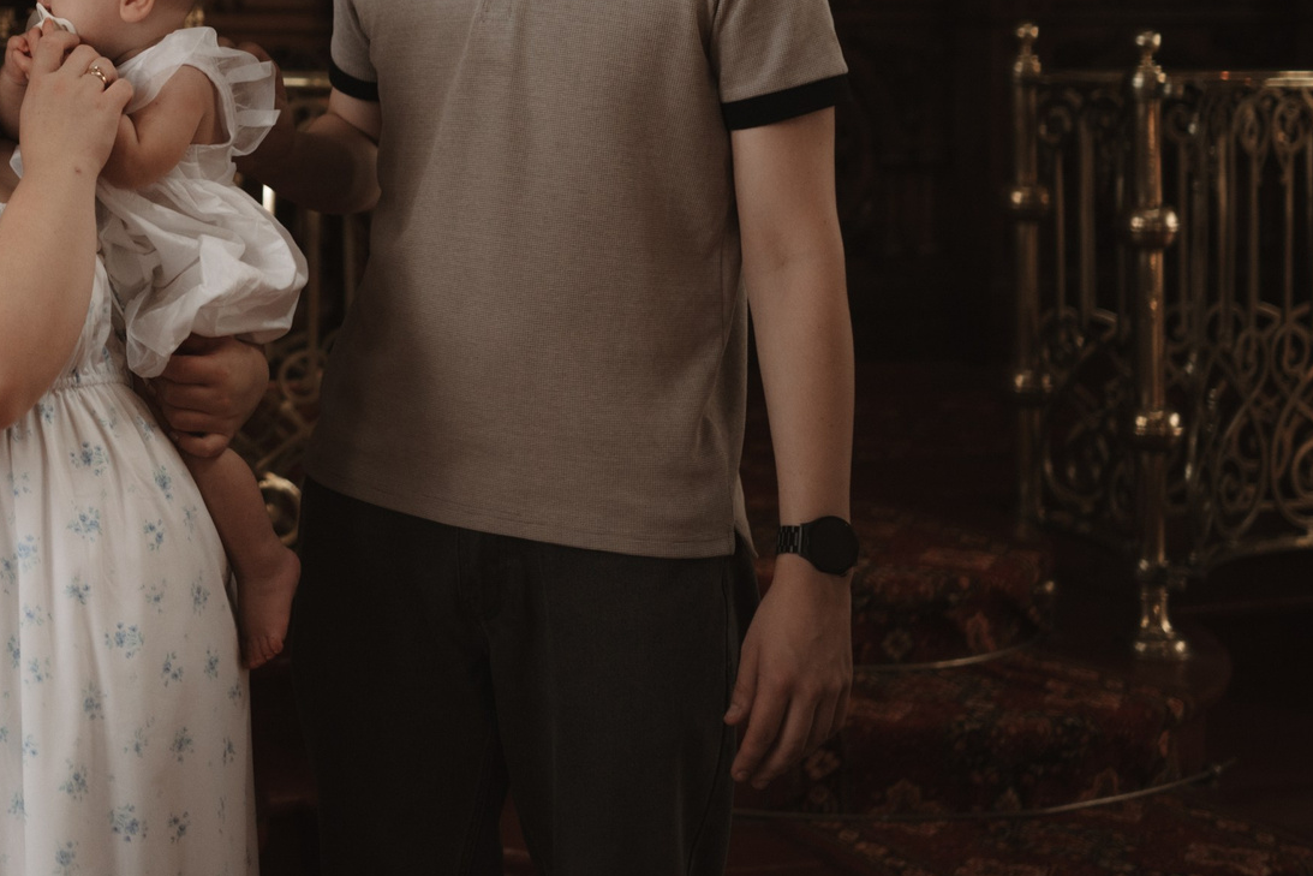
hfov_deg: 23.1
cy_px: -138
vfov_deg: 16.1
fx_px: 2991
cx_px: -162
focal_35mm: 82
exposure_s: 1/250
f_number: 2.2
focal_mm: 35
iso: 500
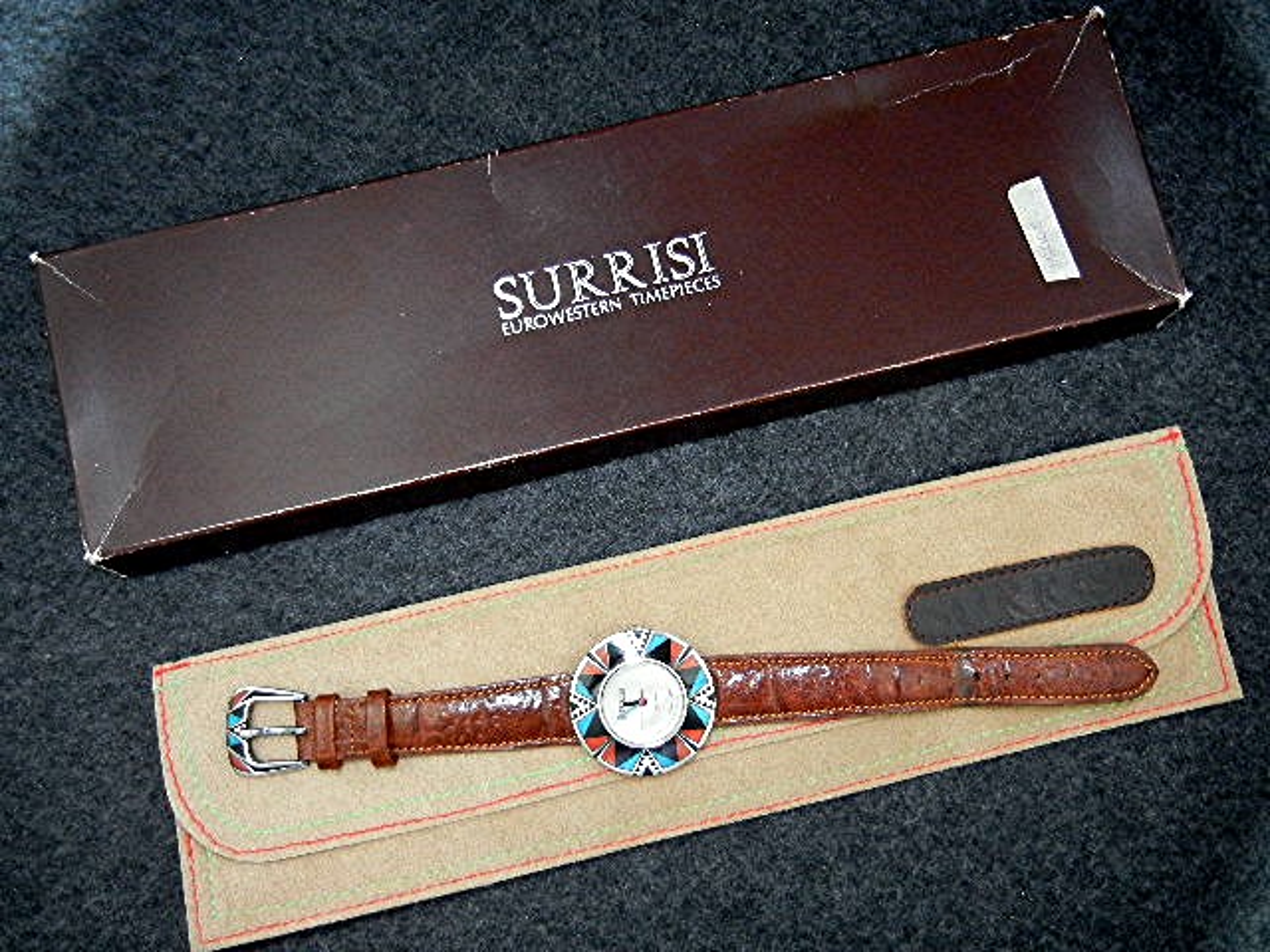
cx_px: 635
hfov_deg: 60.0
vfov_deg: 46.8
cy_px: 476
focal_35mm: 30
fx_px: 1101
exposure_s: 1/30
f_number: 3.5
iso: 663
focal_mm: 5.4
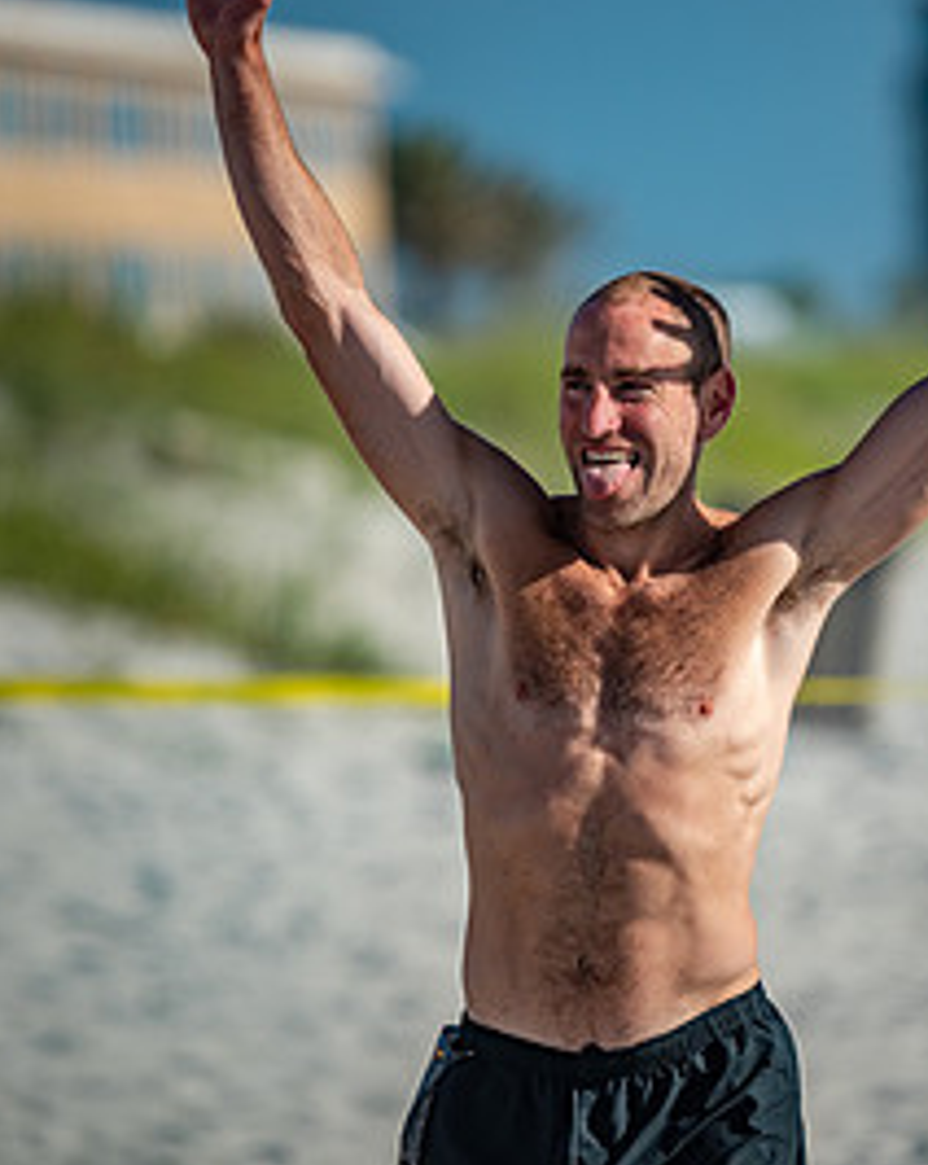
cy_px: 504
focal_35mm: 318
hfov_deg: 4.9
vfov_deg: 6.1
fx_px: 10943
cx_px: 565
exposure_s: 1/4000
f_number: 2.8
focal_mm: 200
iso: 280
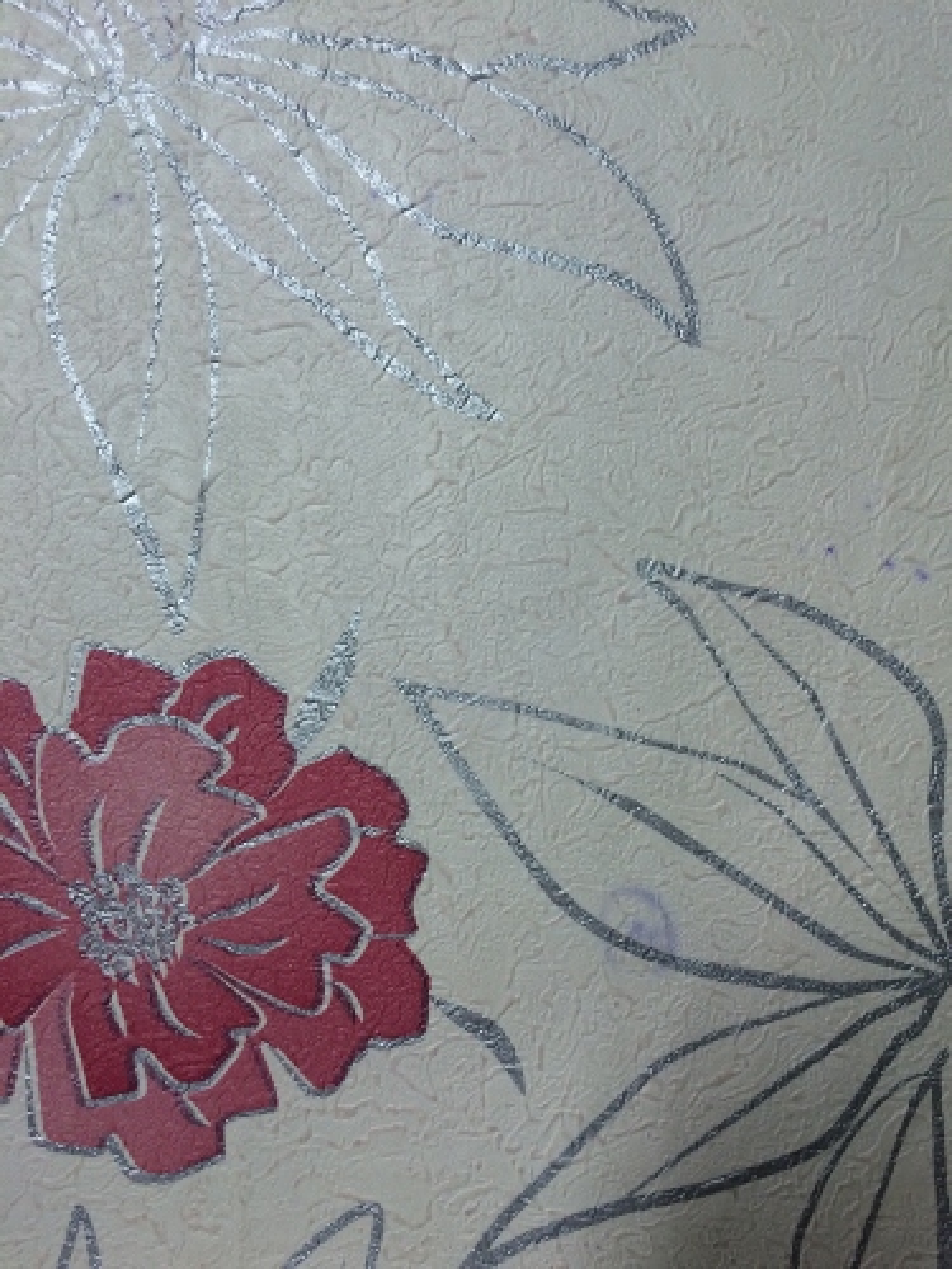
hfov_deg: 48.2
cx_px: 476
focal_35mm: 29
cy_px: 634
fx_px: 1063
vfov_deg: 61.7
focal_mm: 4.15
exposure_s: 1/33
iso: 100
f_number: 2.2
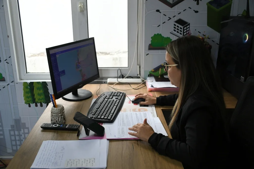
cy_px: 84
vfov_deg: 36.9
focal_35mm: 36
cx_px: 127
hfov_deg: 53.1
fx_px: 254
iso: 400
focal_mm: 24
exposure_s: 1/125
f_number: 3.8
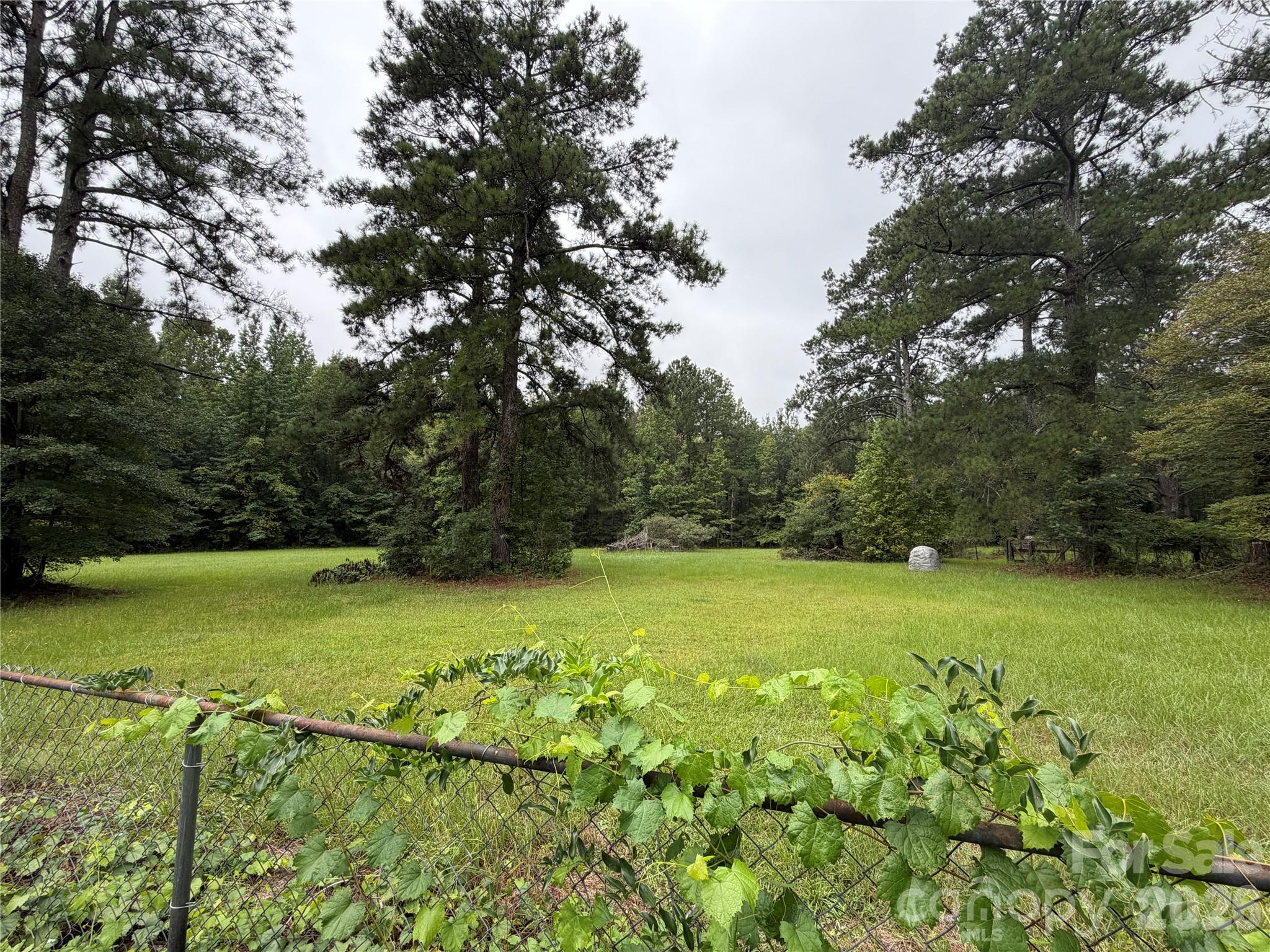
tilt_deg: +3.7
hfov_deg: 102.1
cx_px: 635
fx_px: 514
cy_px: 476
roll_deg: -1.0
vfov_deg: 85.7
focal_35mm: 14
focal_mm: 2.22
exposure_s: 1/427
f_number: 2.2
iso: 64
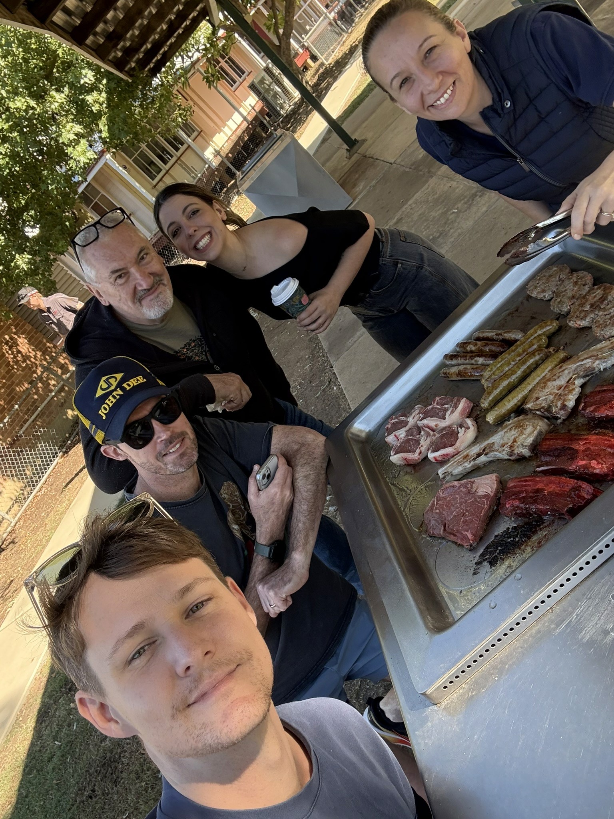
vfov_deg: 60.0
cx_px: 307
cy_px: 410
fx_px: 709
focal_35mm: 30
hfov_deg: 46.8
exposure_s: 1/232
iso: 40
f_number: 1.9
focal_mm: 2.69
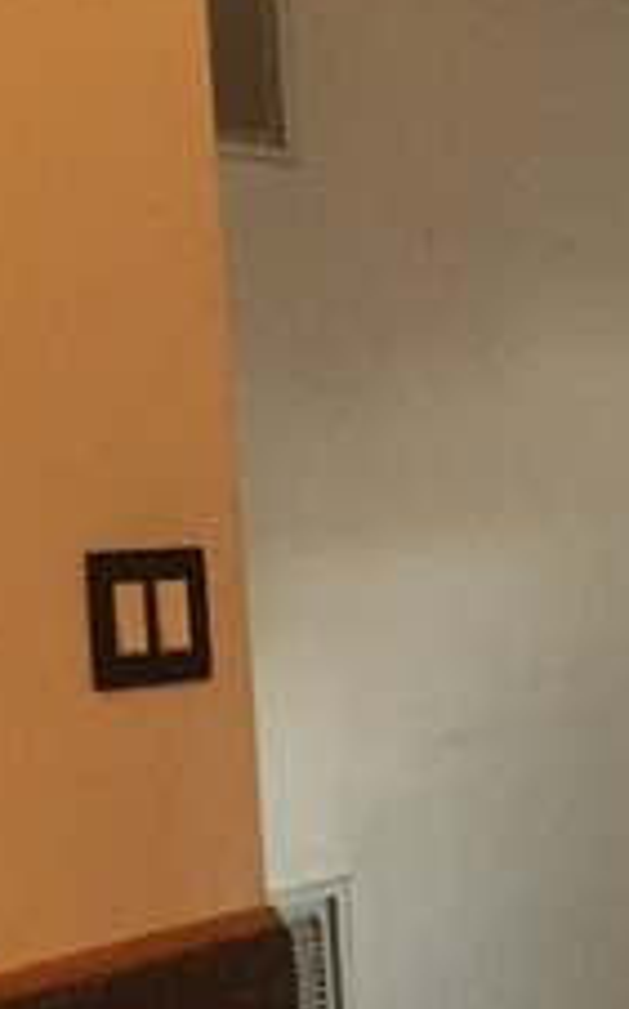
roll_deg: +2.1
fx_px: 2389
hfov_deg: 13.0
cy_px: 656
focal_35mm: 87
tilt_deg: -6.5
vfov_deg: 23.7
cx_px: 1254
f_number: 2.2
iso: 200
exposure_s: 1/30
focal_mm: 4.15
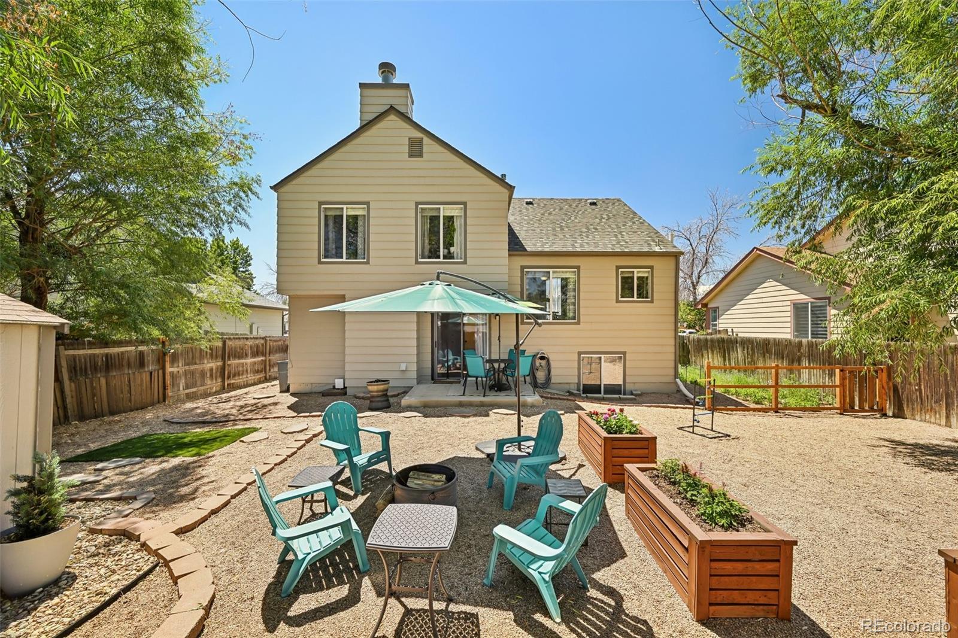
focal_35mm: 14
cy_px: 319
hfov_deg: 104.3
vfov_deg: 81.2
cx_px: 479
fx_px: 372
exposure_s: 1/25
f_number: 10
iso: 64
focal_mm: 14
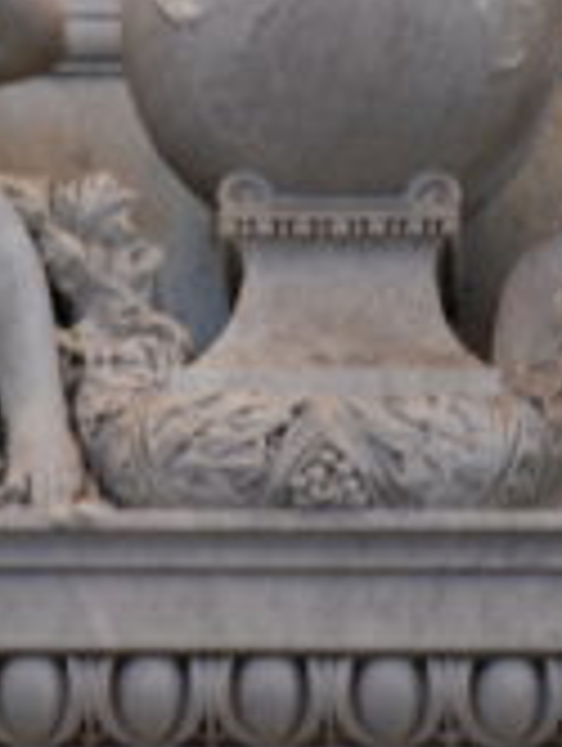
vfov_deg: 7.3
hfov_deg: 5.5
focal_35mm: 269
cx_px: 310
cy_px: 106
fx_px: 5808
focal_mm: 62
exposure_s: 1/15
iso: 800
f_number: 4.5
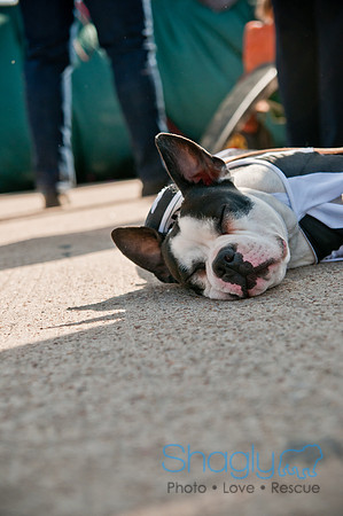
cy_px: 258
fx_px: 1074
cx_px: 172
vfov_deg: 27.0
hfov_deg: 18.1
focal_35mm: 75
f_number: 3.5
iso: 200
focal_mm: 50
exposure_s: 1/1000
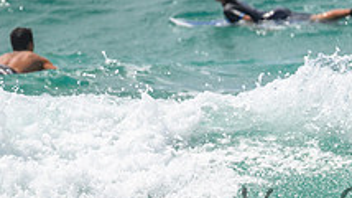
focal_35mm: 1561
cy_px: 199
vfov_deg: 0.8
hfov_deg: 1.4
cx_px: 411
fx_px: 14559
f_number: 11
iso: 640
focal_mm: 550
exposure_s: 1/2000
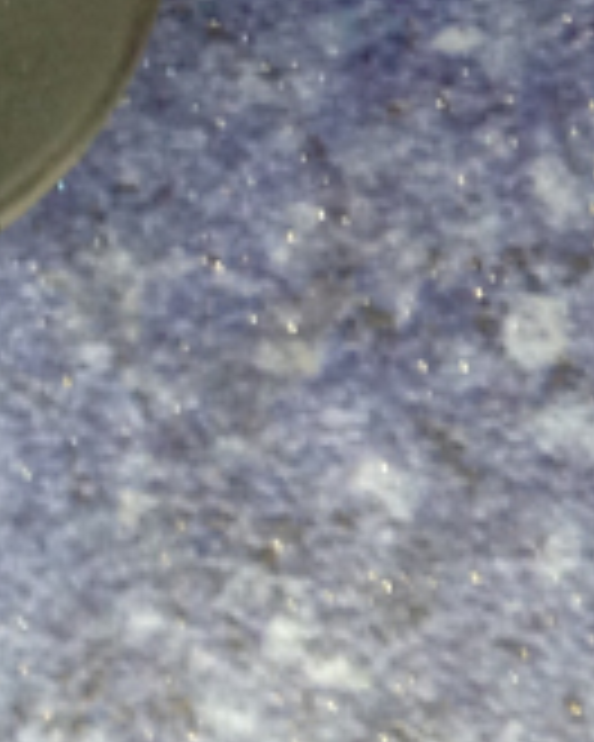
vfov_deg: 12.3
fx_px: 3428
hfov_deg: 8.7
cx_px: -968
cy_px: 85
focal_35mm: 156
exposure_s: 1/20
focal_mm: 4.12
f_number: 2.4
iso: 125
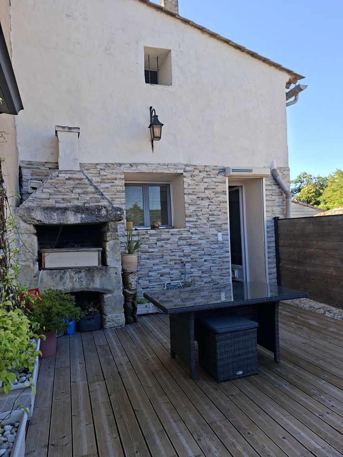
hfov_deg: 58.9
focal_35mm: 23
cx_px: 172
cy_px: 228
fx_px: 304
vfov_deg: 73.9
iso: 50
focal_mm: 5.54
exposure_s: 1/629
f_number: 1.8
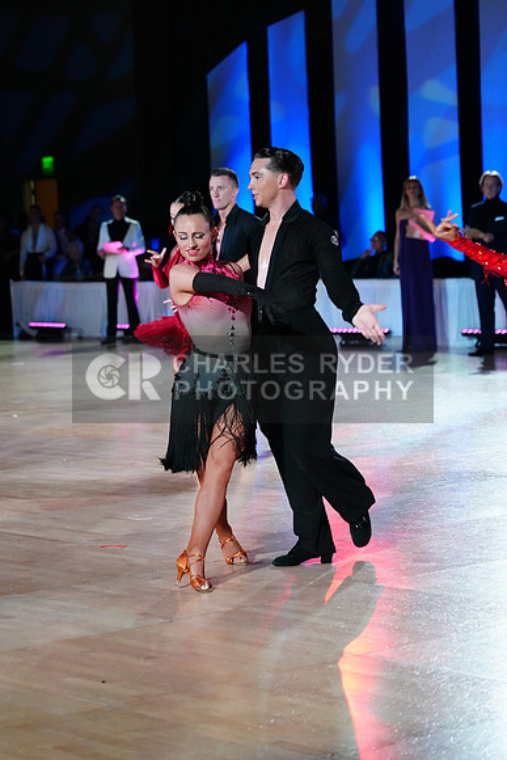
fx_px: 2217
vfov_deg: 19.5
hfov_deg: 13.0
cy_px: 380
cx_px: 254
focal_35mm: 105
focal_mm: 105
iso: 3200
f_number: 4
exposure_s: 1/320
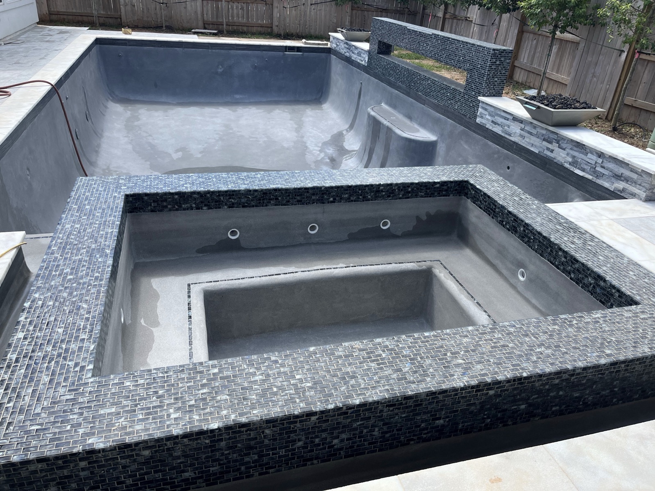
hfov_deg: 67.3
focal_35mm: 26
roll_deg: -3.9
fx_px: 492
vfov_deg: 53.1
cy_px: 246
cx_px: 328
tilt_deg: -27.3
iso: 50
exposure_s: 1/1404
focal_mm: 5.1
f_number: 1.6
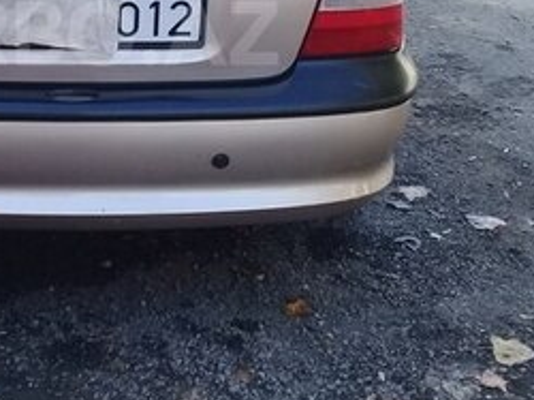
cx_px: 60
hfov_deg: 23.3
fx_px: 1264
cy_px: 33
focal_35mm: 82
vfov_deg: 17.7
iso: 50
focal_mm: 3.3
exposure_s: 1/173
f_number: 2.2
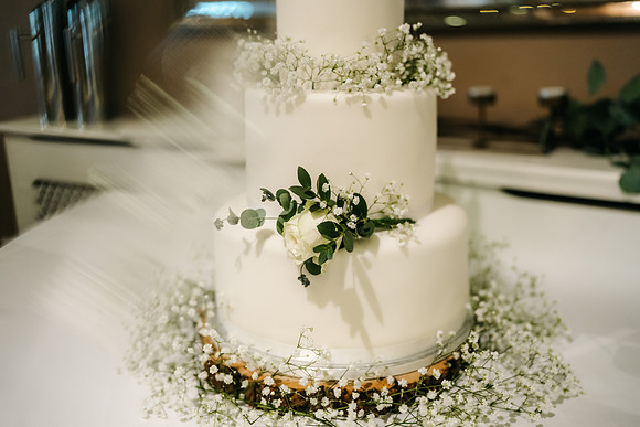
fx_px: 622
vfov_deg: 37.9
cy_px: 214
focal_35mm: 35
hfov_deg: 54.4
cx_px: 320
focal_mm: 35
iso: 640
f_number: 1.4
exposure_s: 1/250
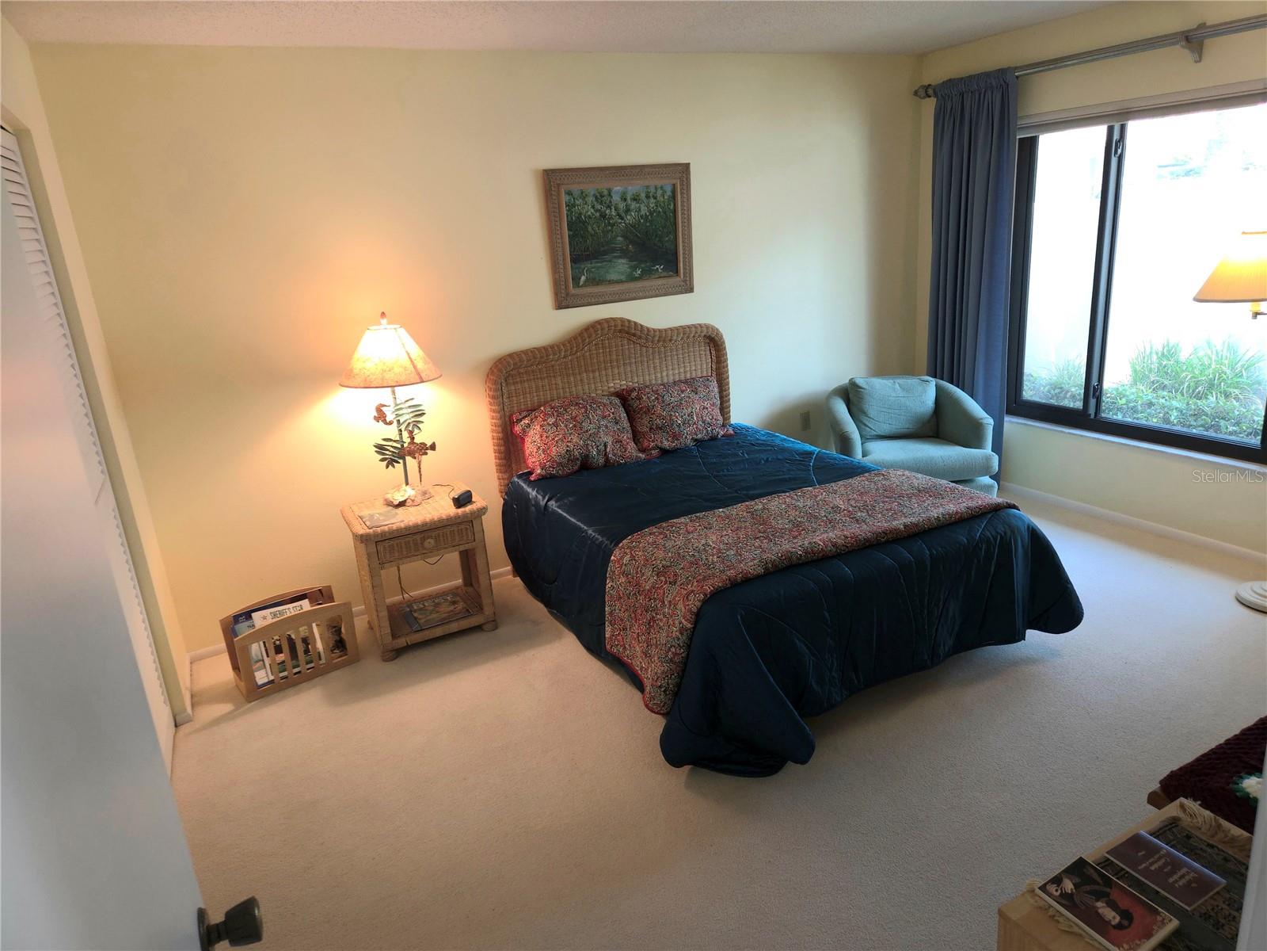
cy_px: 476
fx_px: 842
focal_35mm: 23
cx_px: 634
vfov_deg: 58.9
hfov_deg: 73.9
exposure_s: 1/60.2
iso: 125
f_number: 1.8
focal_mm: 5.4
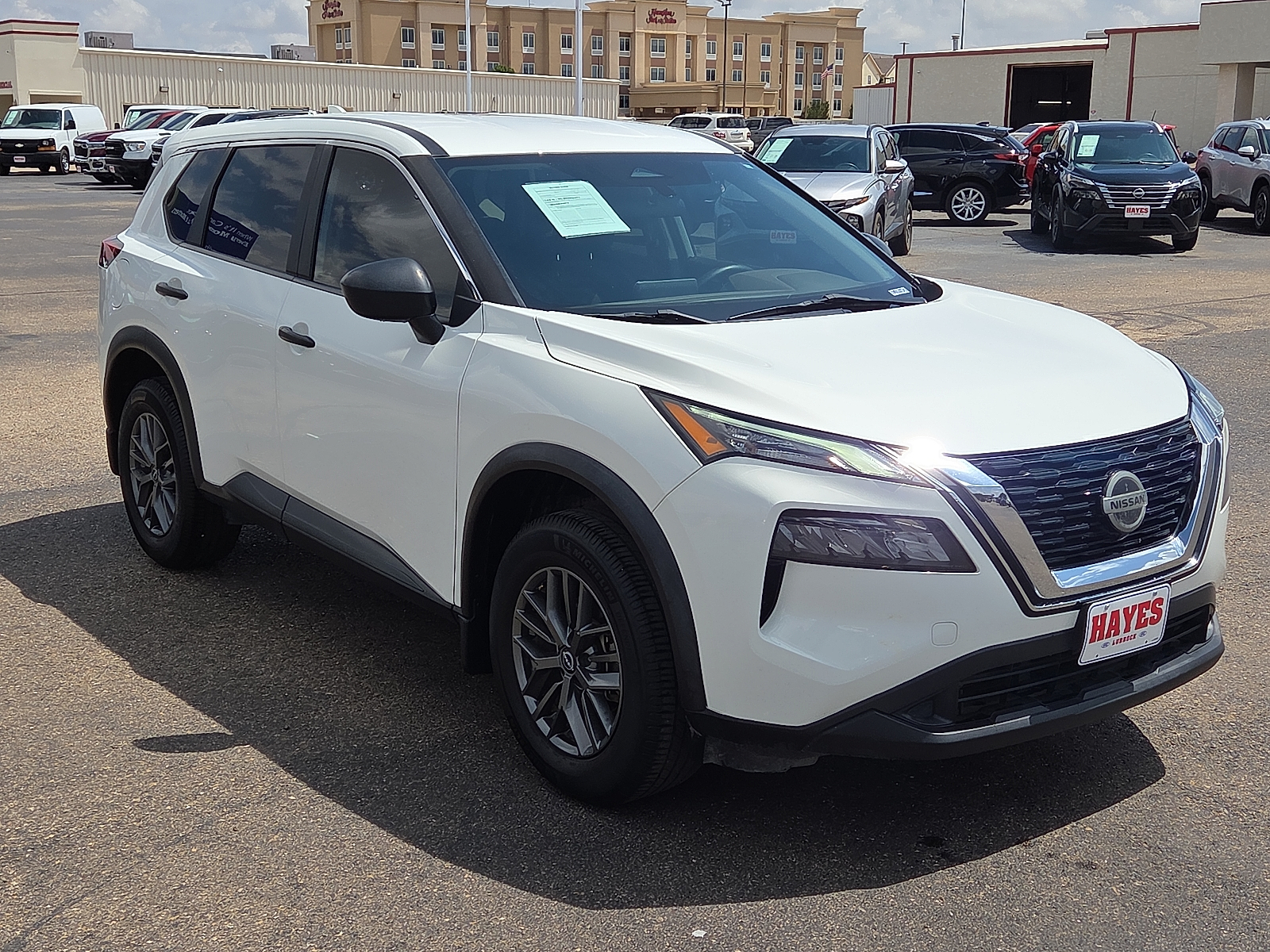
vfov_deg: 34.3
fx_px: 1541
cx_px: 635
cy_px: 476
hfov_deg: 44.8
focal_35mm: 42
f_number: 1.8
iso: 67
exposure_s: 1/10000
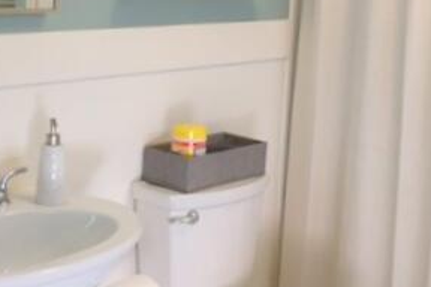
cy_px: 120
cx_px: 229
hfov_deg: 30.1
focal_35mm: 67
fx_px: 802
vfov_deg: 20.3
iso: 64
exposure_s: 1/30
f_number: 2.2
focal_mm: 4.15
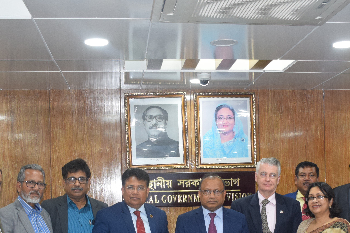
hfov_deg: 34.5
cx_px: 187
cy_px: 204
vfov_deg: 22.9
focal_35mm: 58
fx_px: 564
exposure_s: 1/100
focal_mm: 20
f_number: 5
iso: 800
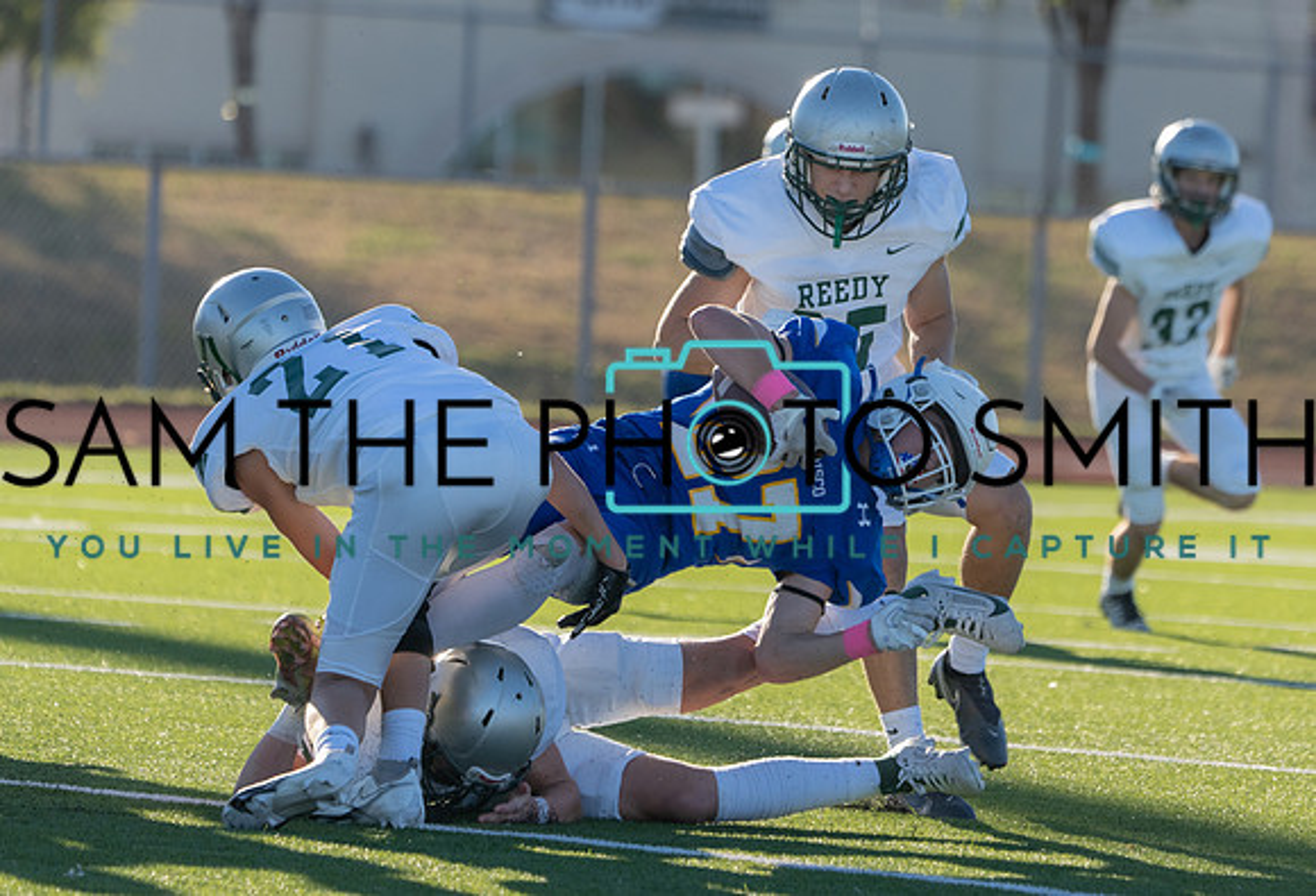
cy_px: 454
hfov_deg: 4.7
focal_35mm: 431
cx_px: 929
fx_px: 15875
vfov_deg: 3.2
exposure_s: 1/1000
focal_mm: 300
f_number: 5.6
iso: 320
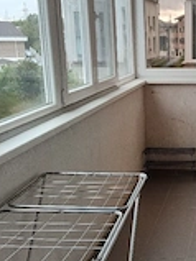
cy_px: 171
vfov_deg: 33.0
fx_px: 438
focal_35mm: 58
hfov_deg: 24.1
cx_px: 196
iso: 100
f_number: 1.88
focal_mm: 5.56
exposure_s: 1/179
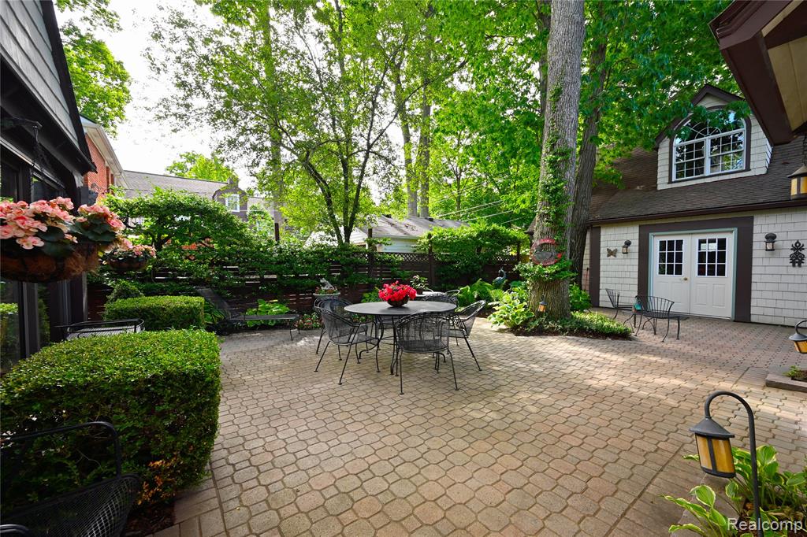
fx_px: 314
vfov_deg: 81.2
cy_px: 268
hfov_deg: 104.3
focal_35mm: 14
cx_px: 404
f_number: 8
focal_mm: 14
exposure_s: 1/80
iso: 160
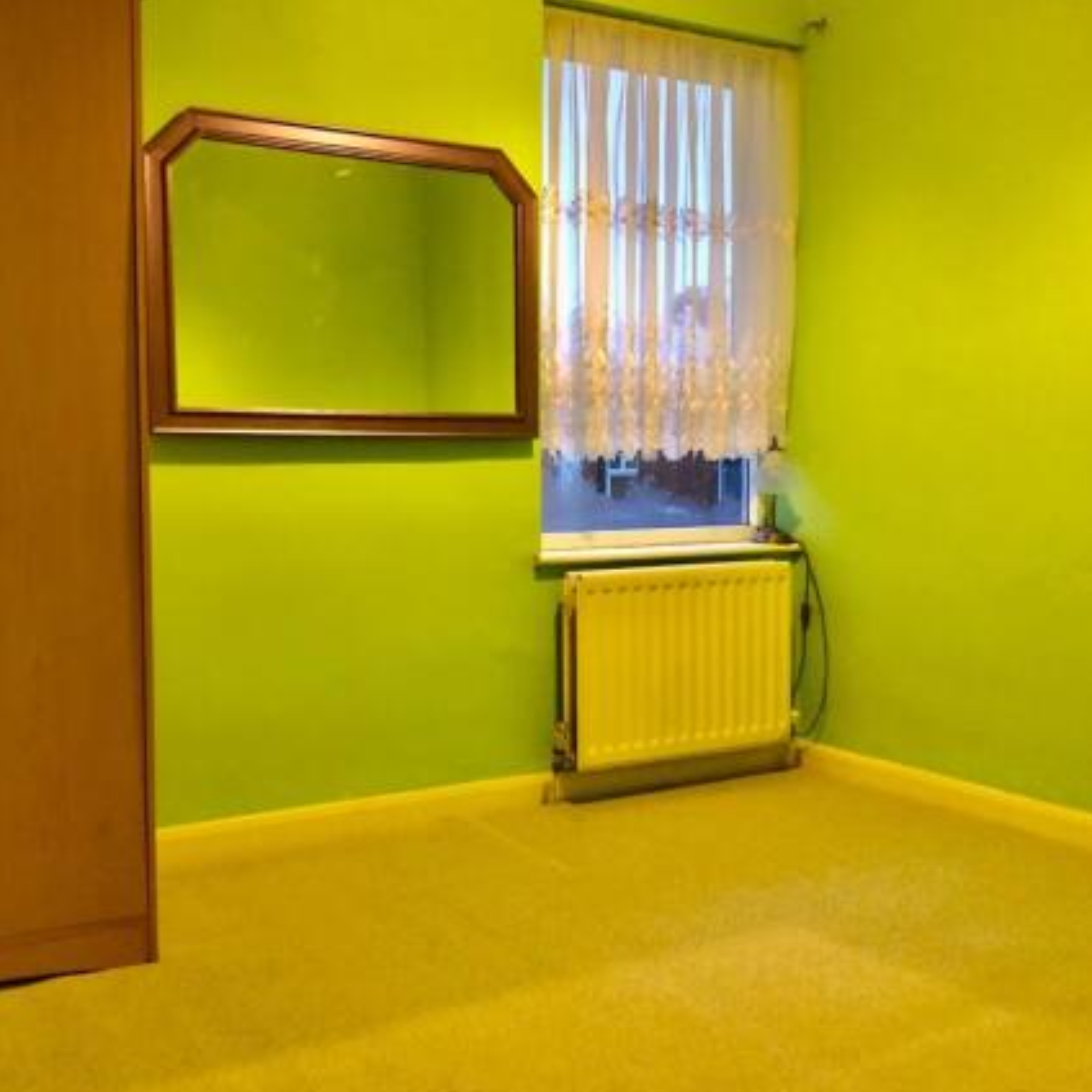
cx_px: 416
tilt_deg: -5.4
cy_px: 560
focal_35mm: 34
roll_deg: +0.4
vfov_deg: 48.4
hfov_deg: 48.0
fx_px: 1213
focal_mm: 3.99
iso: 100
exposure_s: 1/7
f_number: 1.8
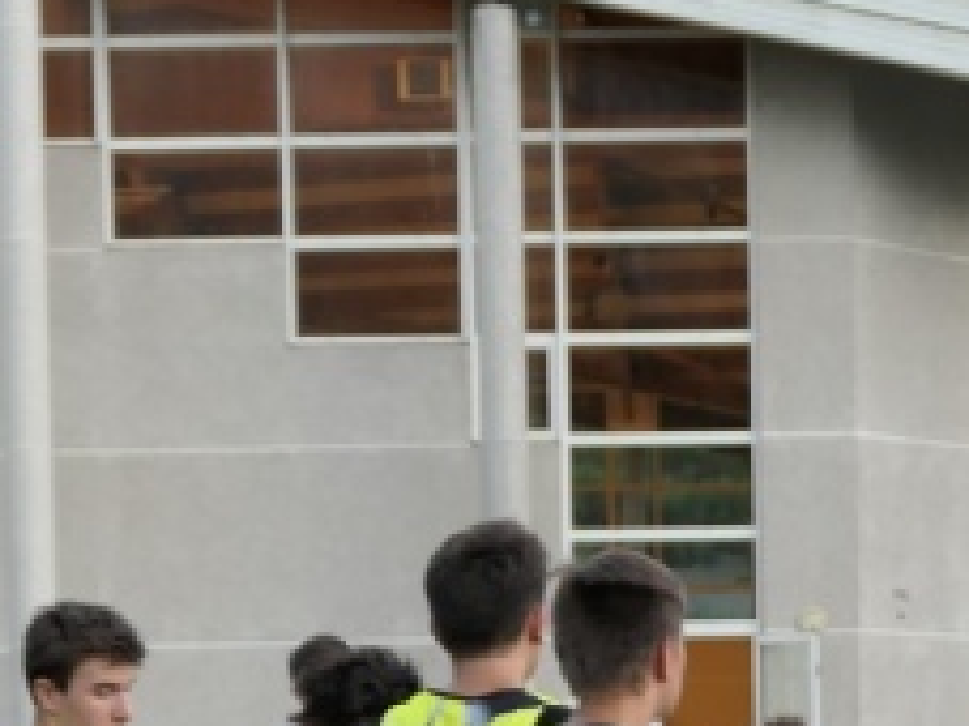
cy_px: 1046
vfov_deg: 10.2
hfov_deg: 13.9
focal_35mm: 141
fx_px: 3945
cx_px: 837
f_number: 2.8
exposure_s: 1/80
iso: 160
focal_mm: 13.5
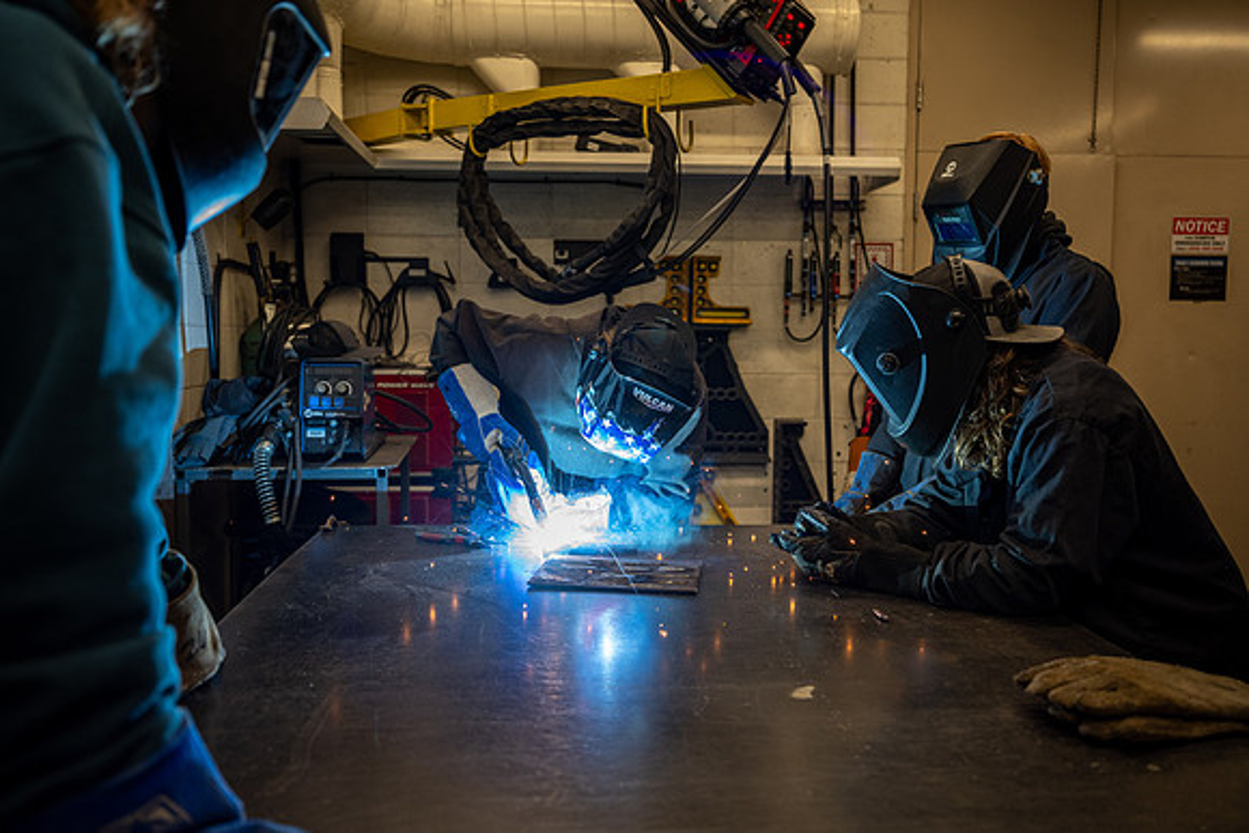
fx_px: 1007
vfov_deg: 45.0
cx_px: 624
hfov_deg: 63.6
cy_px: 416
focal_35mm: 29
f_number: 2.8
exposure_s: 1/400
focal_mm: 28
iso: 640
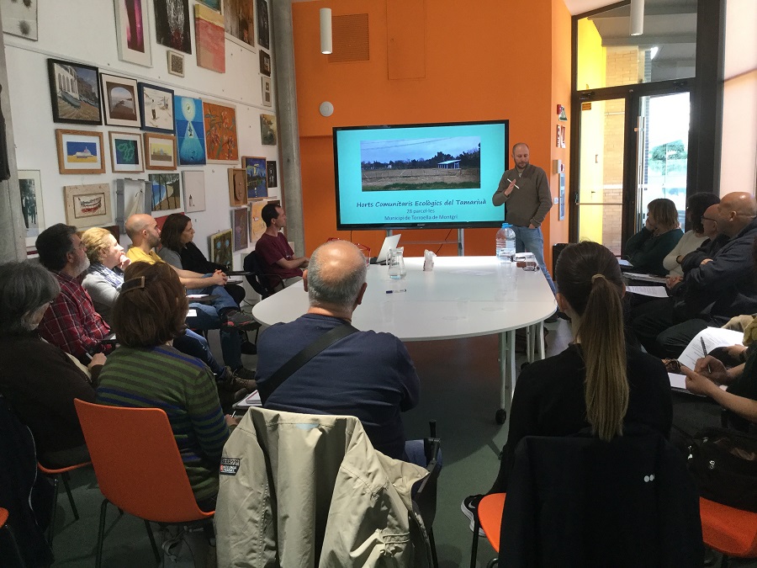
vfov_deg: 45.4
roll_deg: +2.3
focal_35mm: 31
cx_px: 378
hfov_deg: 58.4
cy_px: 284
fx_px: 678
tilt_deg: -11.7
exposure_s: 1/33
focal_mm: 3.3
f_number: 2.4
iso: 50
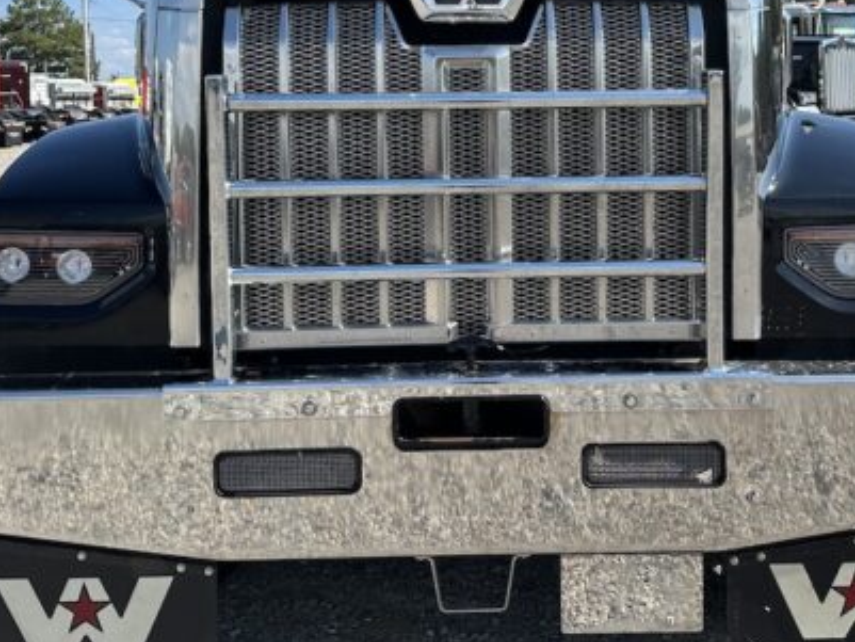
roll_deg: +1.7
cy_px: 139
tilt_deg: -0.9
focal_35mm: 46
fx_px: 1137
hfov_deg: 41.1
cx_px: 505
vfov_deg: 30.8
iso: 80
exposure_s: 1/3717
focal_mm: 6.86
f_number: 1.78
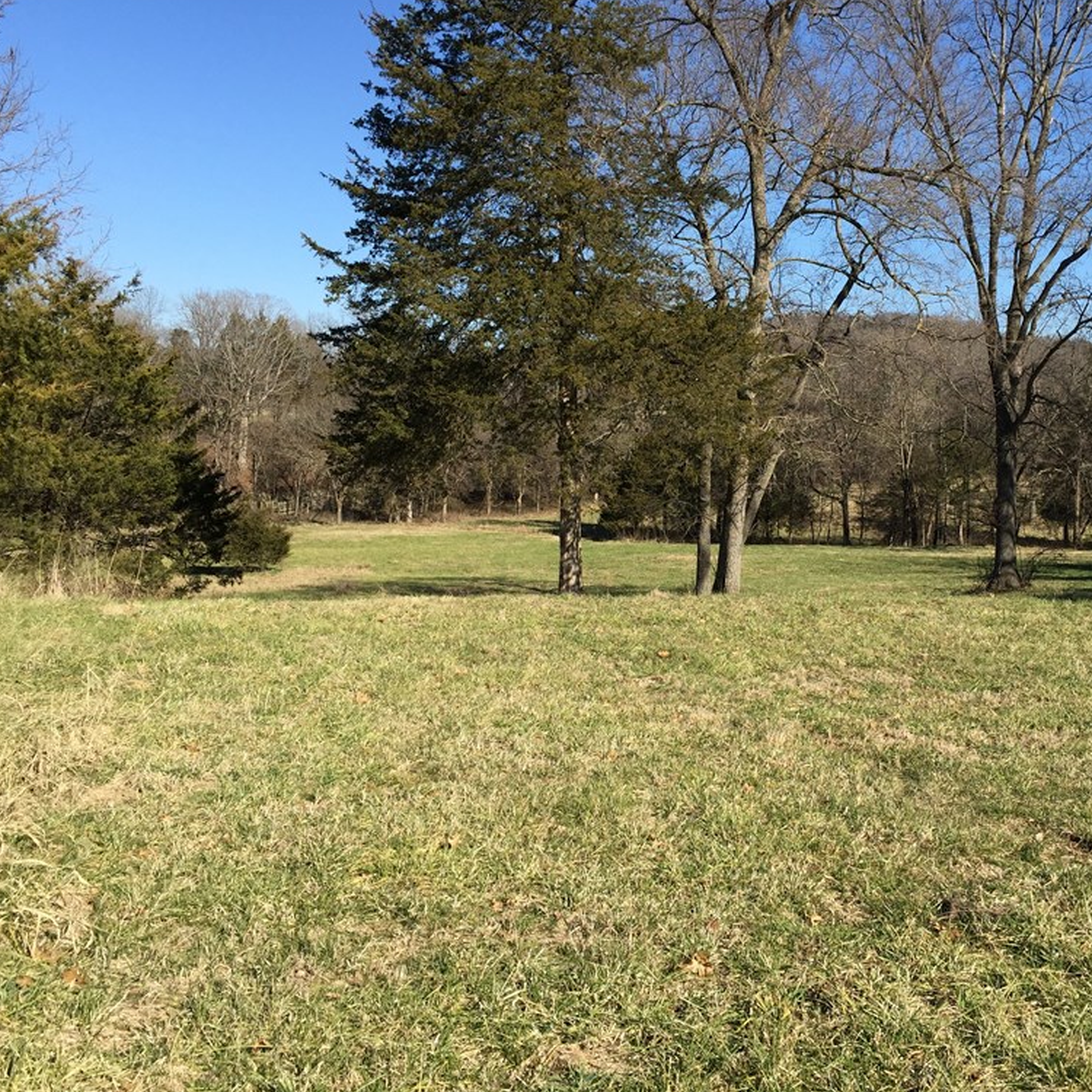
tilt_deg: -3.4
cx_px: 713
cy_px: 540
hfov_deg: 46.6
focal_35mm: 35
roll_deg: -2.5
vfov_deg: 47.2
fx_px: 1249
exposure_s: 1/1582
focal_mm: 4.15
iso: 32
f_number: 2.2
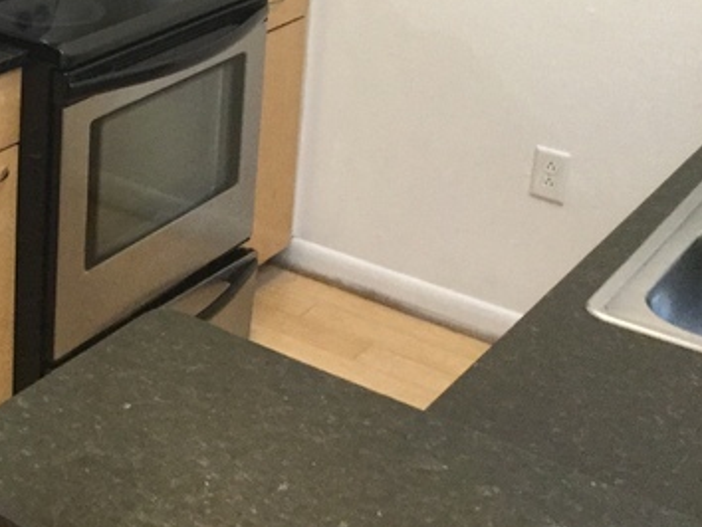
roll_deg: +0.0
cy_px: -53
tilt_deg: -13.2
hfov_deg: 25.5
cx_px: -87
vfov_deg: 20.1
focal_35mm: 70
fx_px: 1421
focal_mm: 3.3
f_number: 2.4
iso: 125
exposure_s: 1/30
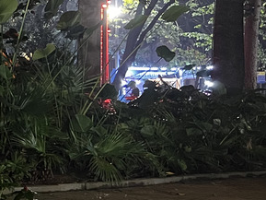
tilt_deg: +3.4
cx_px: -263
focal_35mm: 108
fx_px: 830
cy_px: 32
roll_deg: -0.8
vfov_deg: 13.6
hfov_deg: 14.9
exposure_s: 1/25
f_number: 1.5
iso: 800
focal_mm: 5.7
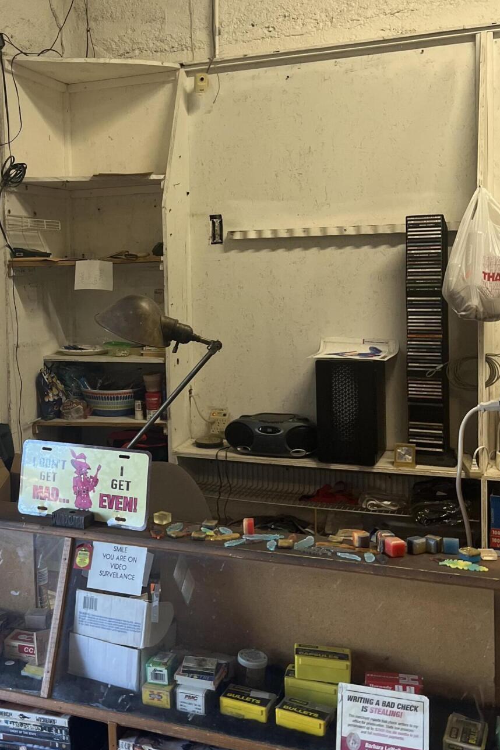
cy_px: 312
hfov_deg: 31.0
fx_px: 875
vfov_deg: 46.2
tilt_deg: -4.0
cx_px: 92
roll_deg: +2.9
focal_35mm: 42
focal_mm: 5.1
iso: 125
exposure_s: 1/120
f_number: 1.6
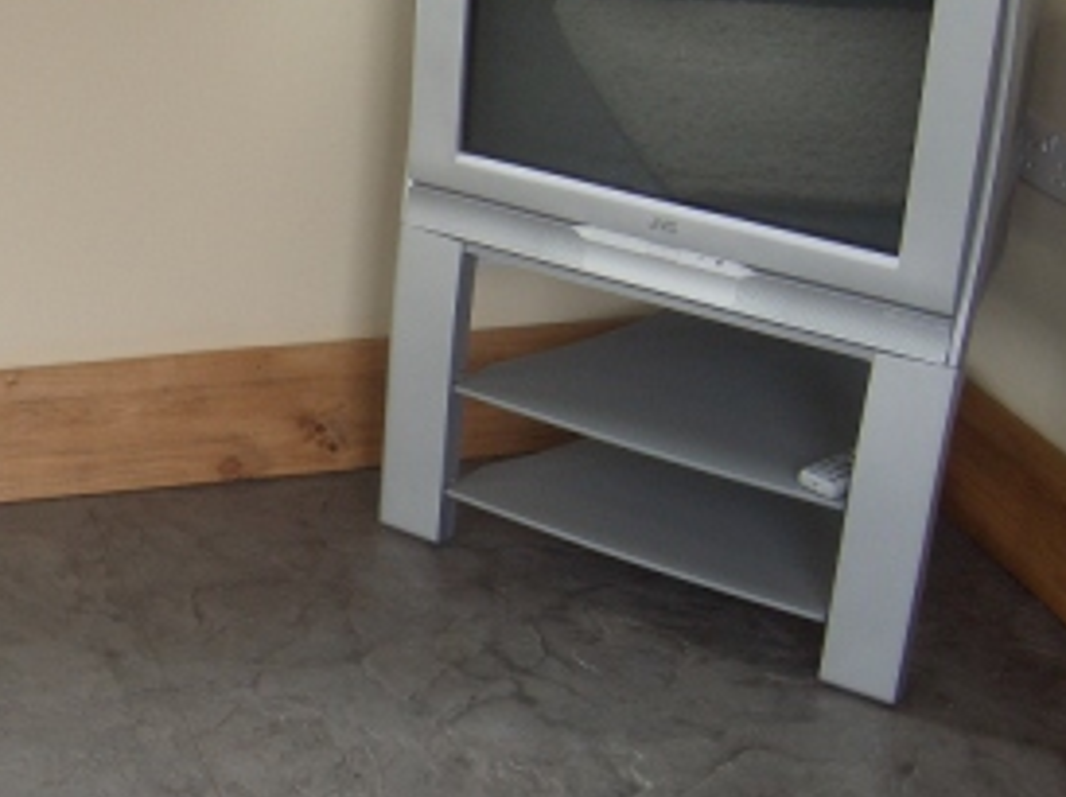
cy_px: 502
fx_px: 2246
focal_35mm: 73
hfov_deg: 25.7
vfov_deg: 20.1
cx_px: 82
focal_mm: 8
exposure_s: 1/100
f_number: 2.8
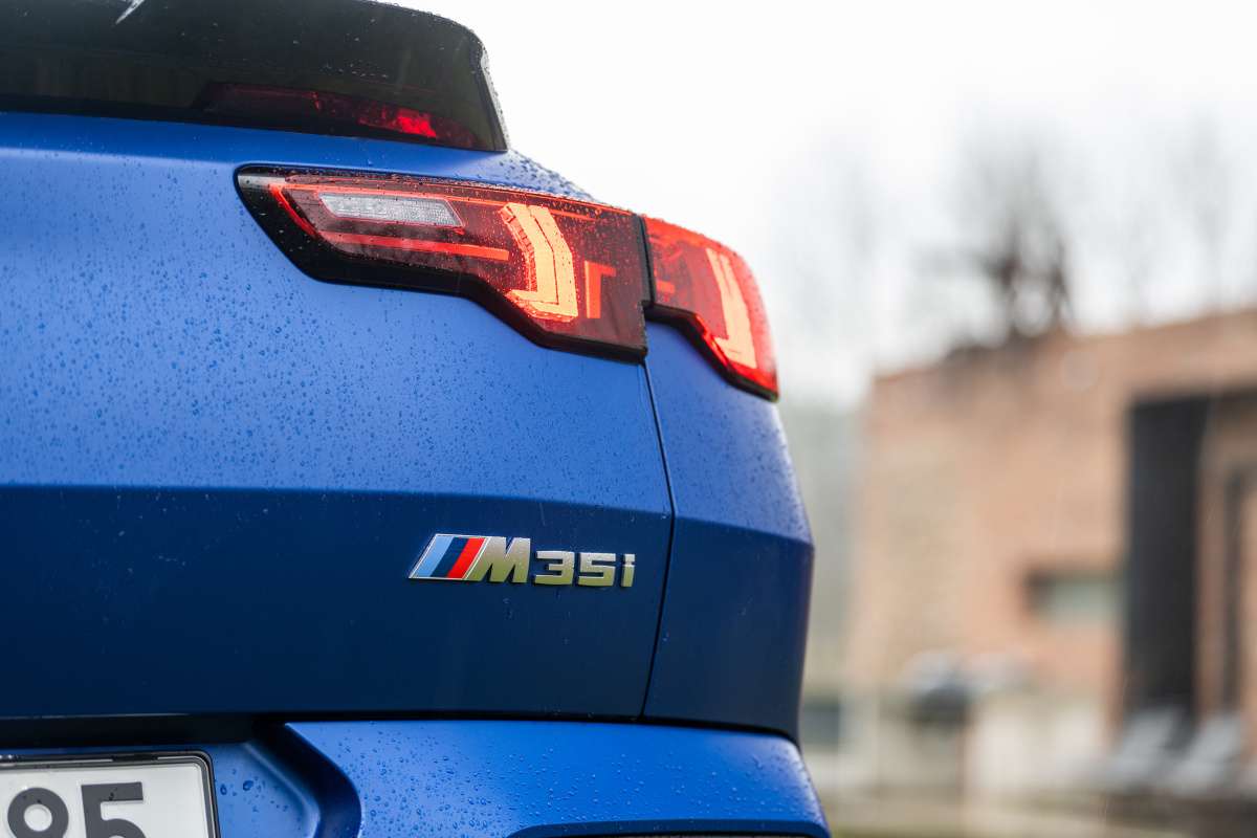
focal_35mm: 92
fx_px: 3212
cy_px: 419
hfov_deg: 22.1
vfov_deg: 14.9
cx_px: 628
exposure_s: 1/100
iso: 250
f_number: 2.8
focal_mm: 92
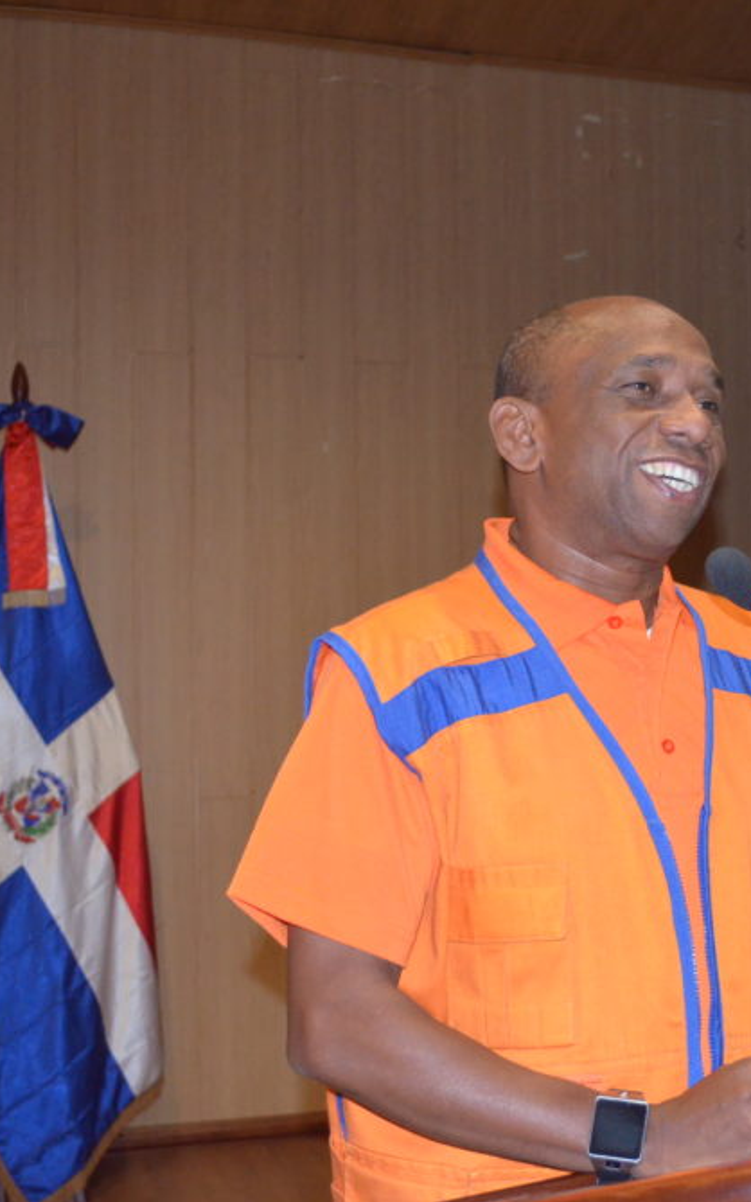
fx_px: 1834
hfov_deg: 22.7
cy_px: 605
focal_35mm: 56
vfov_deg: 36.3
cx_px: 647
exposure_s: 1/30
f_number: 4
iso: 2800
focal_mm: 24
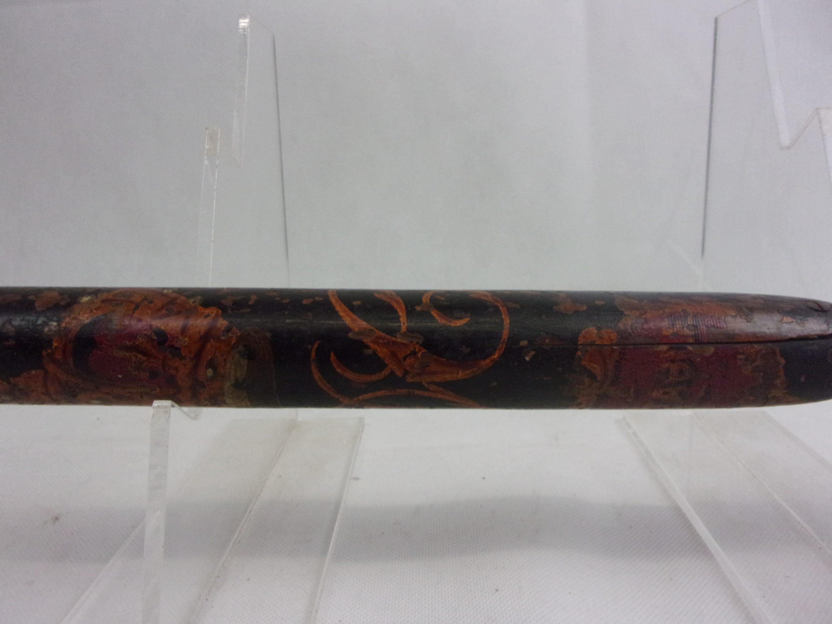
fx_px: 673
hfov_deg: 63.4
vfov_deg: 49.7
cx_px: 416
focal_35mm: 28
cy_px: 312
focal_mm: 5.1
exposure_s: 1/125
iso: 372
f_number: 3.9
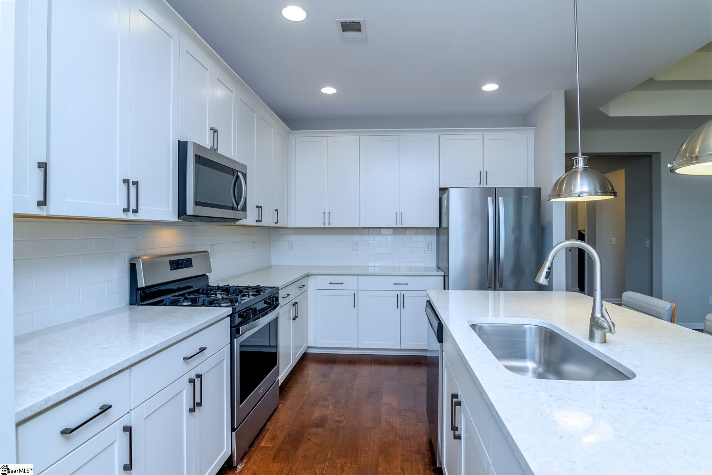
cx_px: 356
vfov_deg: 73.7
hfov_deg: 96.7
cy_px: 238
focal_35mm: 16
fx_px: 316
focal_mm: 11
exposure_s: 1/20
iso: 320
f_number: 7.1
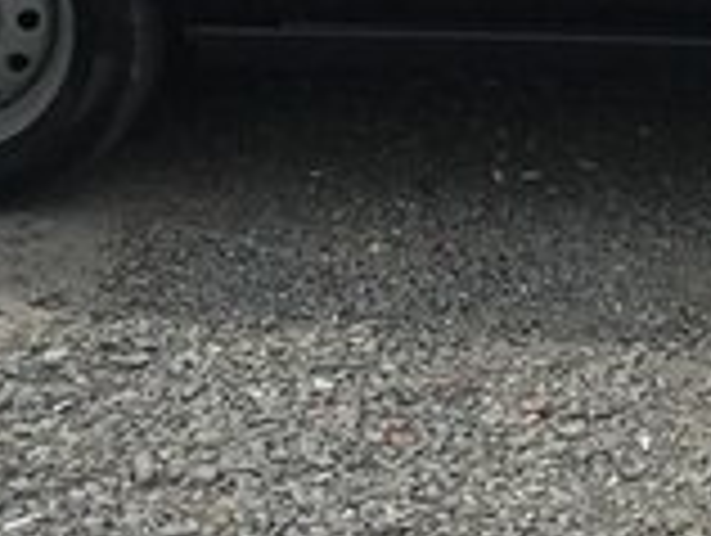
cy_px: -241
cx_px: 860
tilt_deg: -11.7
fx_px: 2489
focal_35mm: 121
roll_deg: +0.6
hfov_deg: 15.6
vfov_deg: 11.8
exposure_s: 1/1083
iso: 25
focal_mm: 4.15
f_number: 2.2
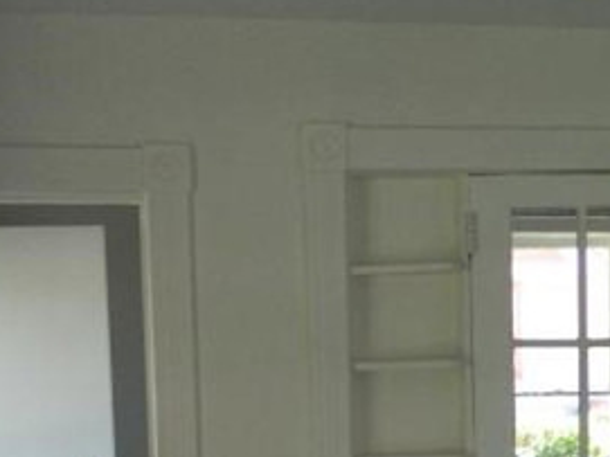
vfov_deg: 23.6
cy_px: 473
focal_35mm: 59
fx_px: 1039
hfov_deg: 32.5
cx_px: 396
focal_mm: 4.5
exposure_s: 1/100
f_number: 3.1
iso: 400
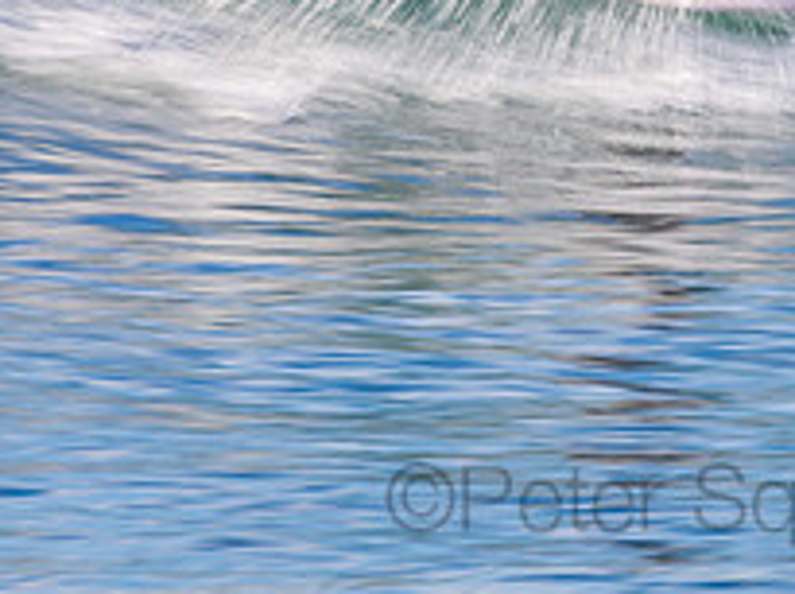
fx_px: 31248
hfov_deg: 1.5
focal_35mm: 1363
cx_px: 686
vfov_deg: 1.1
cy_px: -146
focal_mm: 500
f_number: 11
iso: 31
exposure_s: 1/20
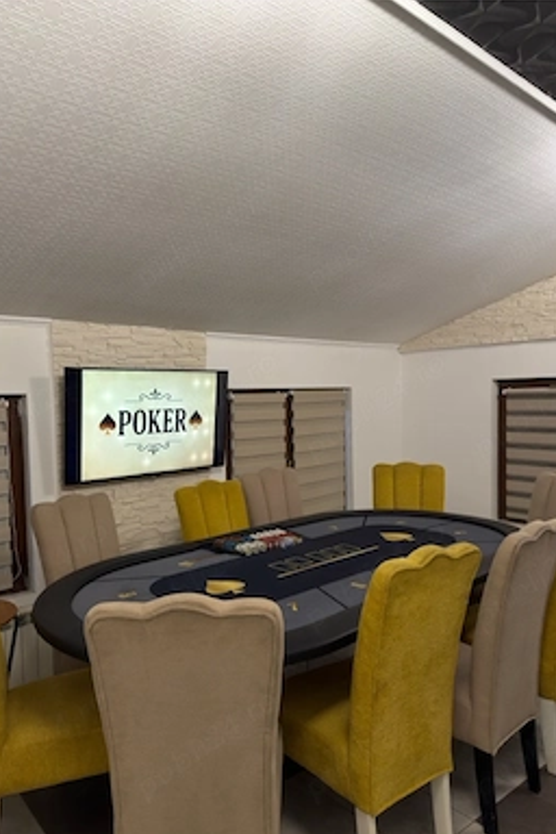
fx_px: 602
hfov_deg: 49.5
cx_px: 250
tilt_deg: -4.3
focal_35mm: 26
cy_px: 432
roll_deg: +0.8
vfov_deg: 69.4
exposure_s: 1/40
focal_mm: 6.76
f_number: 1.78
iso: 200
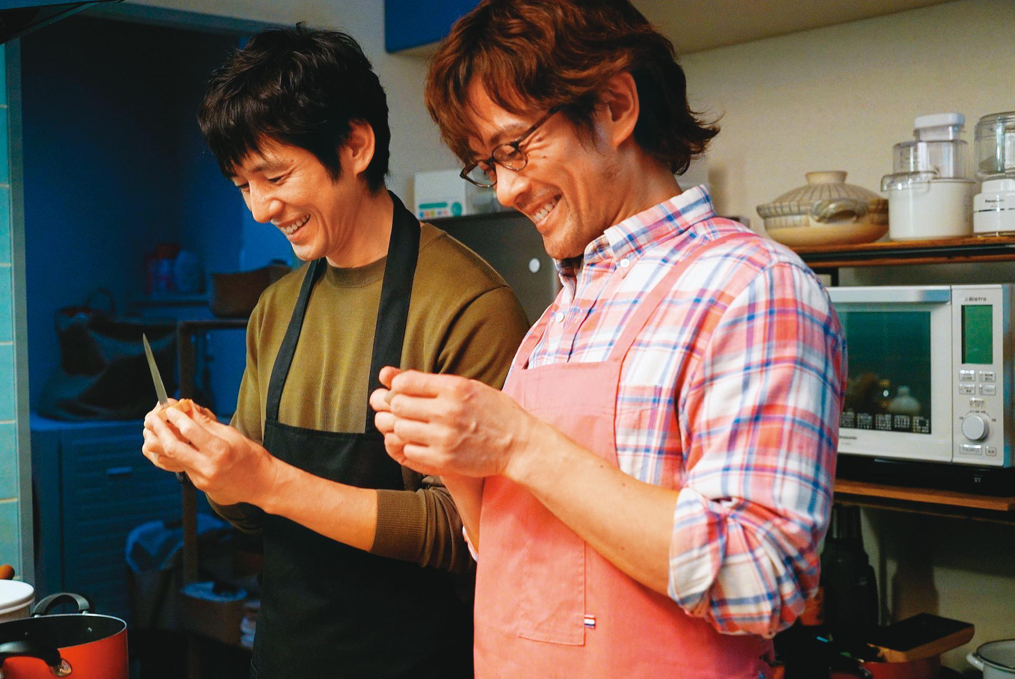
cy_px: 340
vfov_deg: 29.9
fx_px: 1270
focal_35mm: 45
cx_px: 508
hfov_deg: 43.6
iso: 2500
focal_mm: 45
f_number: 4
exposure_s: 1/60
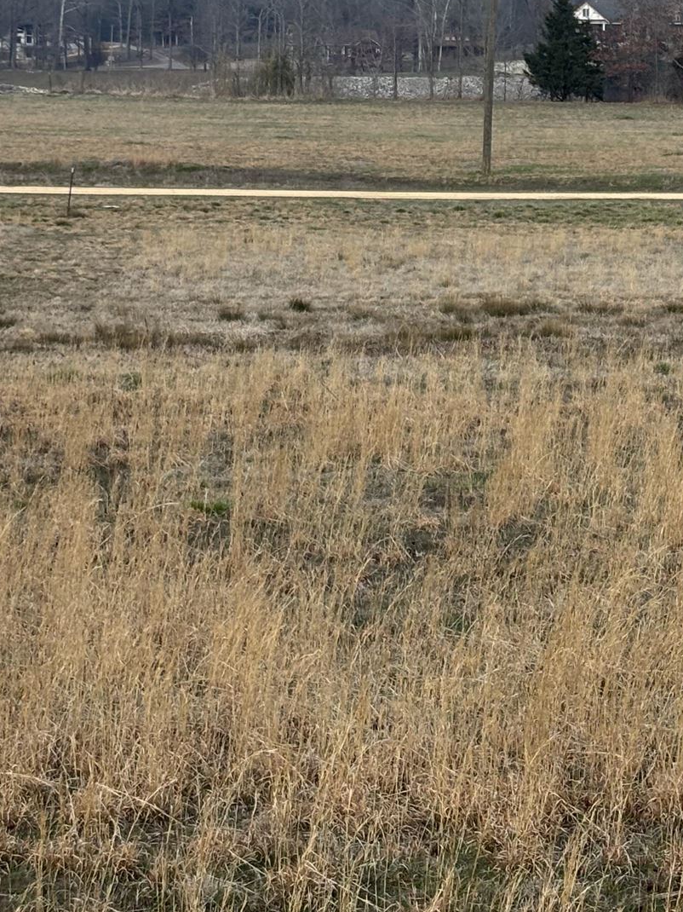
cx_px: 422
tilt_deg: -0.5
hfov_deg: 13.2
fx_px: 2948
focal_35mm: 112
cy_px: 155
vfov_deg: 17.4
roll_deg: -1.8
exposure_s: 1/498
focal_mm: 5.96
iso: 32
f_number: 1.6
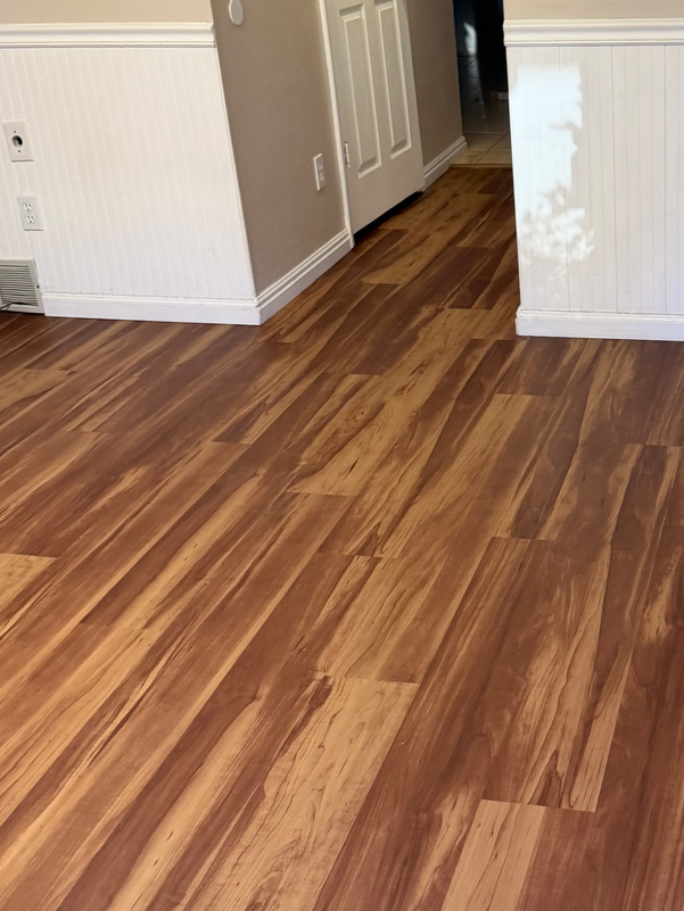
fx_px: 1212
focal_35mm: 46
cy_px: 336
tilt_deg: -22.2
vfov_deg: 40.9
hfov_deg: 30.6
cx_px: 564
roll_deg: +1.6
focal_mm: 6.76
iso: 200
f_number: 1.78
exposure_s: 1/60
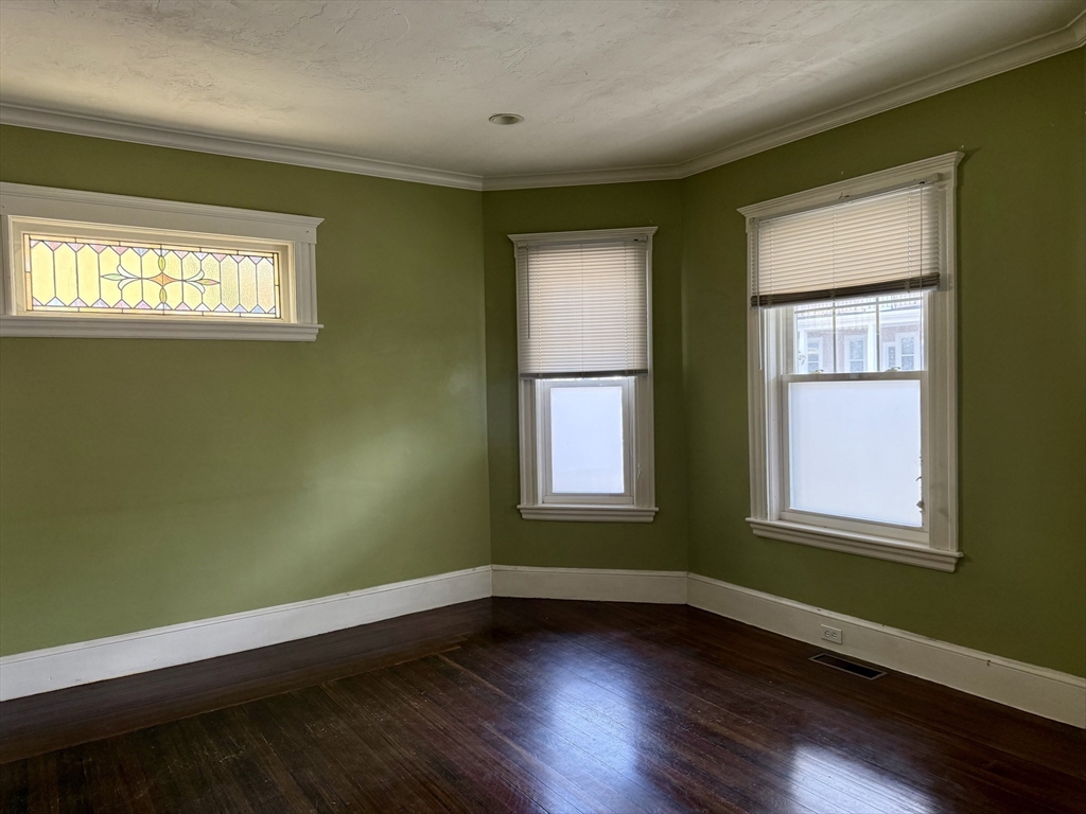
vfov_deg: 56.8
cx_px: 543
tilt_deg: -2.5
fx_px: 753
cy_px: 407
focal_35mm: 24
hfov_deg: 71.6
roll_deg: +1.3
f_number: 1.78
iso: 200
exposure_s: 1/121
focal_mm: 6.76
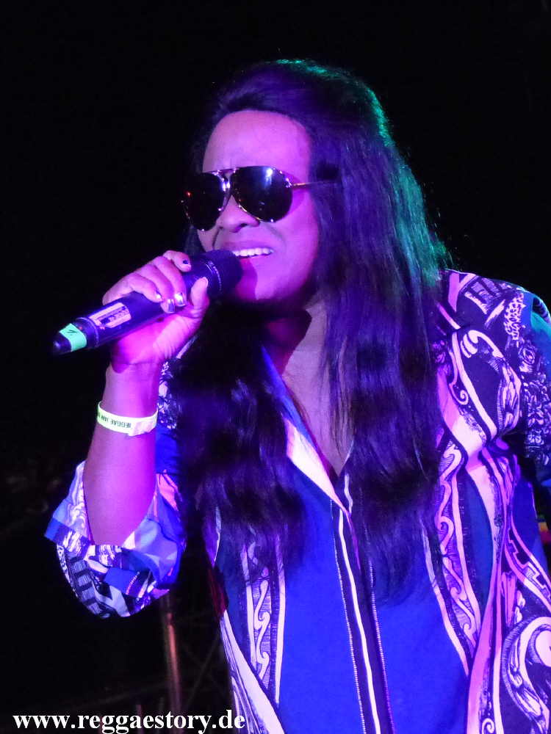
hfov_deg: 11.3
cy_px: 367
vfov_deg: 15.1
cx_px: 276
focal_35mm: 131
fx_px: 2780
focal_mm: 23.5
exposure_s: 1/160
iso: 1600
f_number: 2.8
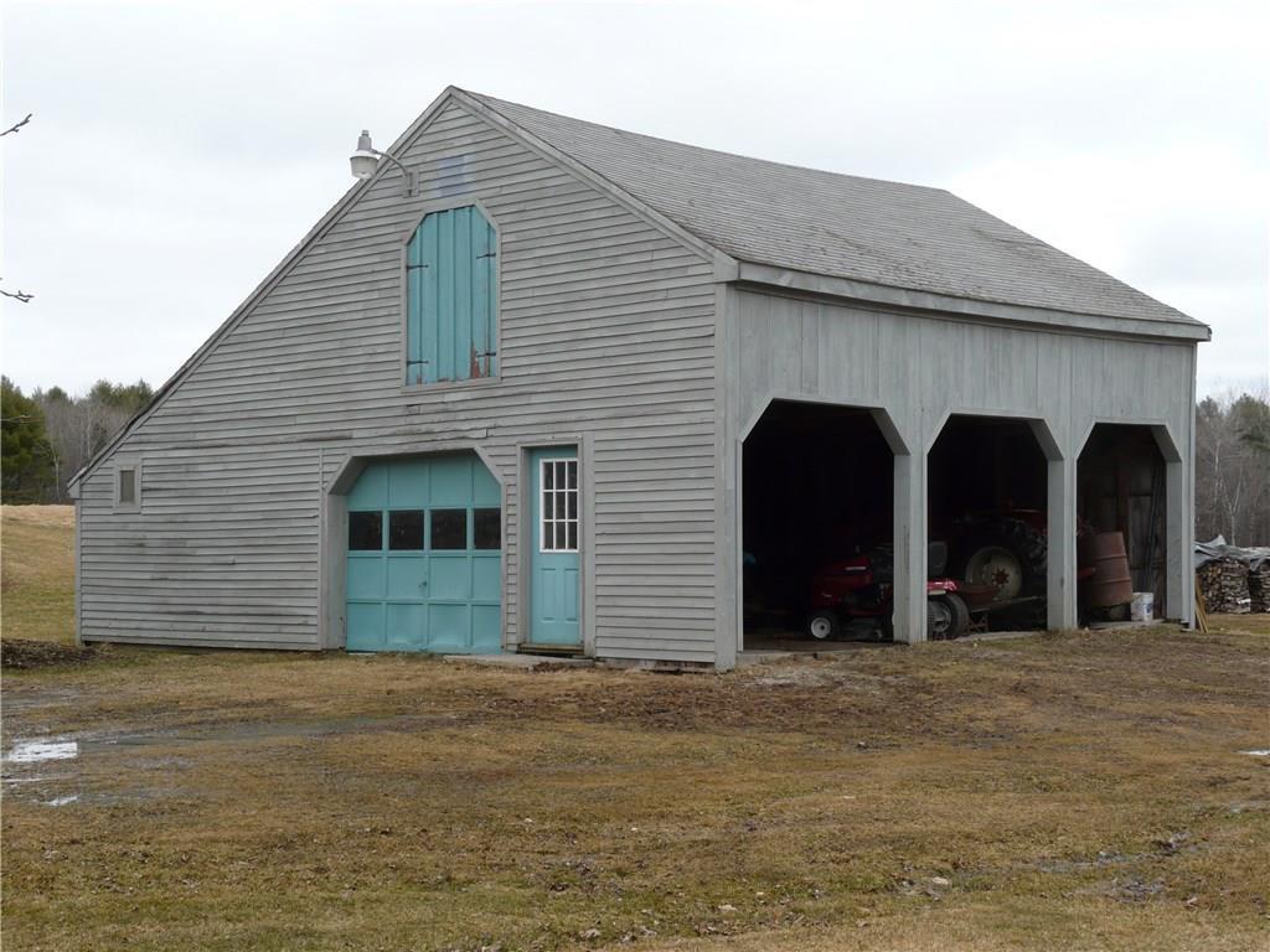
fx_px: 2128
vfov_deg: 25.2
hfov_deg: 33.2
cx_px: 635
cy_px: 476
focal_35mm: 58
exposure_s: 1/200
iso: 100
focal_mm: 9.5
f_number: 5.6
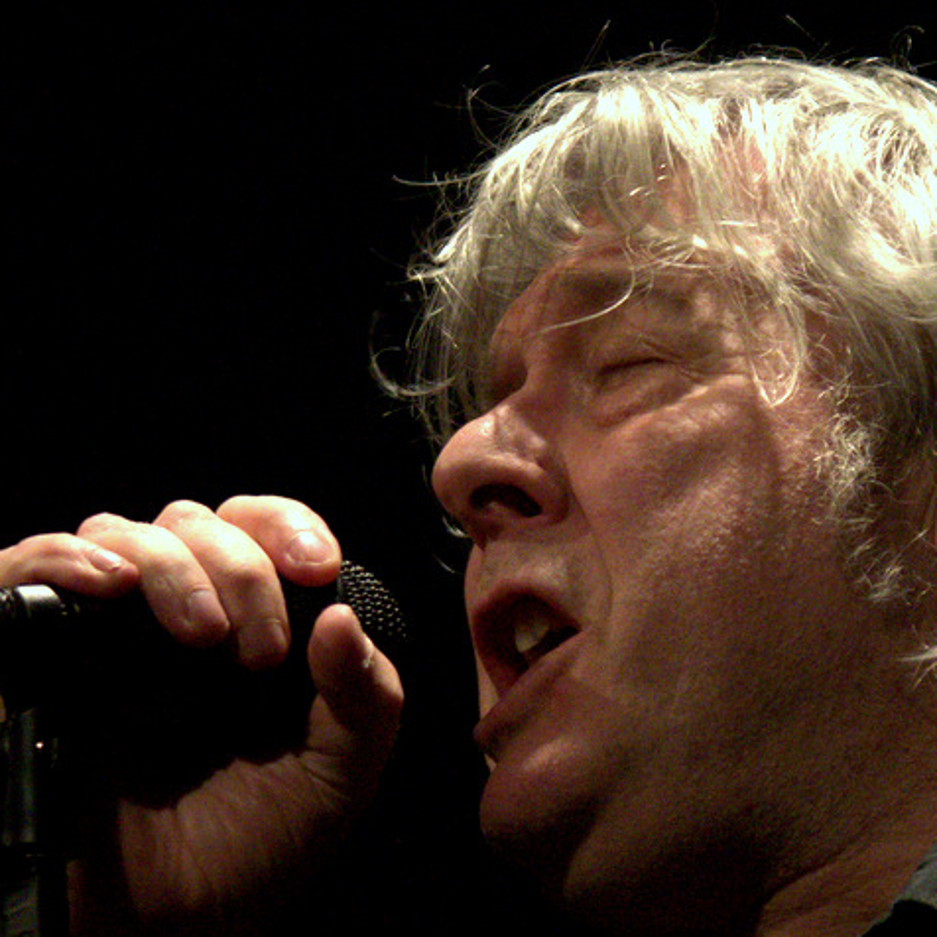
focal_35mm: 270
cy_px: 469
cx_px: 541
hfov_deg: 6.5
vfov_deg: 6.5
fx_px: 8269
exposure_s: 1/400
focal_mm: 140
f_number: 2.8
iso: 3200
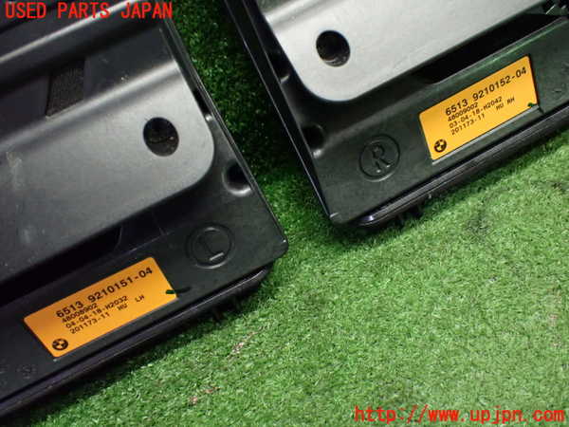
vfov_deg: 46.8
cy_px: 214
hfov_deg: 60.0
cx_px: 284
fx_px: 493
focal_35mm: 30
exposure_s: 1/80
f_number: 2.3
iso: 800
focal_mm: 5.4
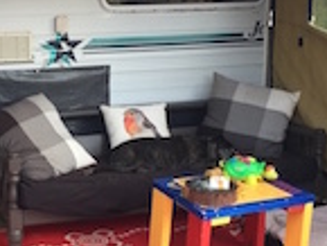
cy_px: 144
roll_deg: +2.2
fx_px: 756
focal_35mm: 80
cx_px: 88
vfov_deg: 18.4
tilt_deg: -13.3
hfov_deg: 24.2
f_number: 2.2
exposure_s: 1/120
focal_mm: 4.15
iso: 50
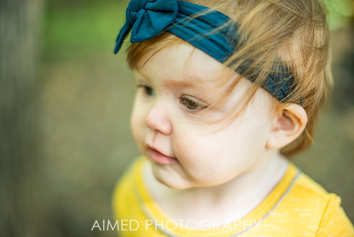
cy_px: 118
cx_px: 177
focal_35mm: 50
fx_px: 492
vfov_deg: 27.0
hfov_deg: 39.6
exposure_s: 1/320
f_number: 1.6
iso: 64
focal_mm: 50
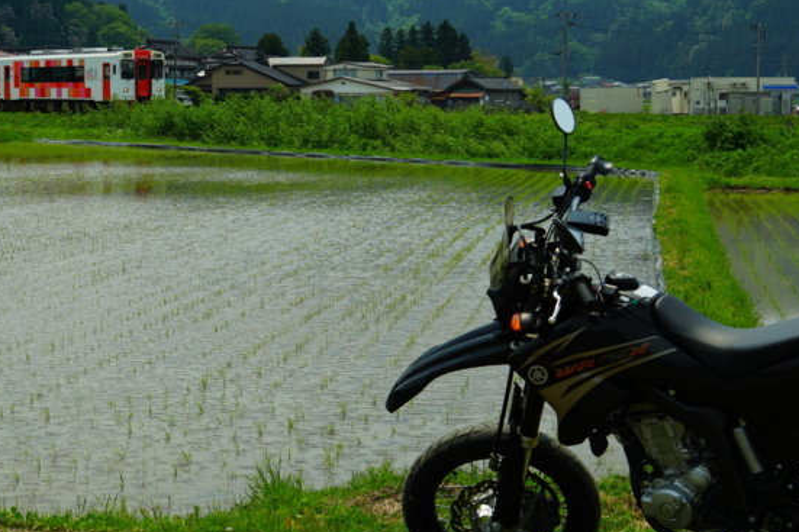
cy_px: 278
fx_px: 1642
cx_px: 235
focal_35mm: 74
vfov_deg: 18.4
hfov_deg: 27.1
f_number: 6.7
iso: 100
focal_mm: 34
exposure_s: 1/750
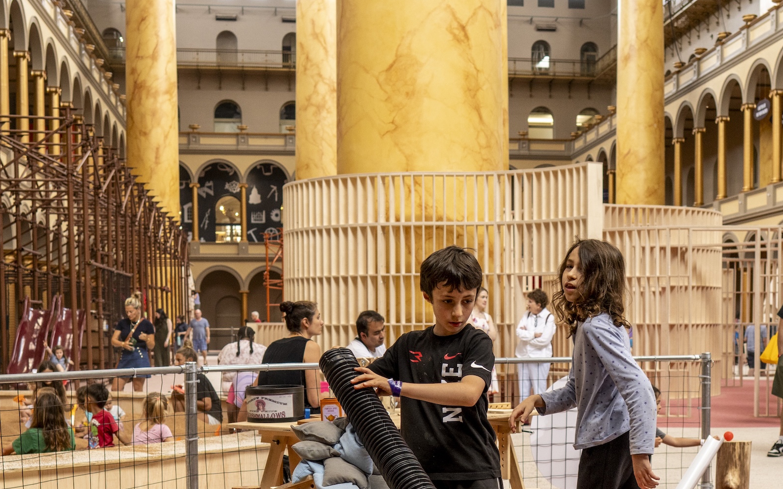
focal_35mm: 57
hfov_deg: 35.6
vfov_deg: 22.4
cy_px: 392
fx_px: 1216
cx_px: 468
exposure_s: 1/160
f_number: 3.5
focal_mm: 25
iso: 500
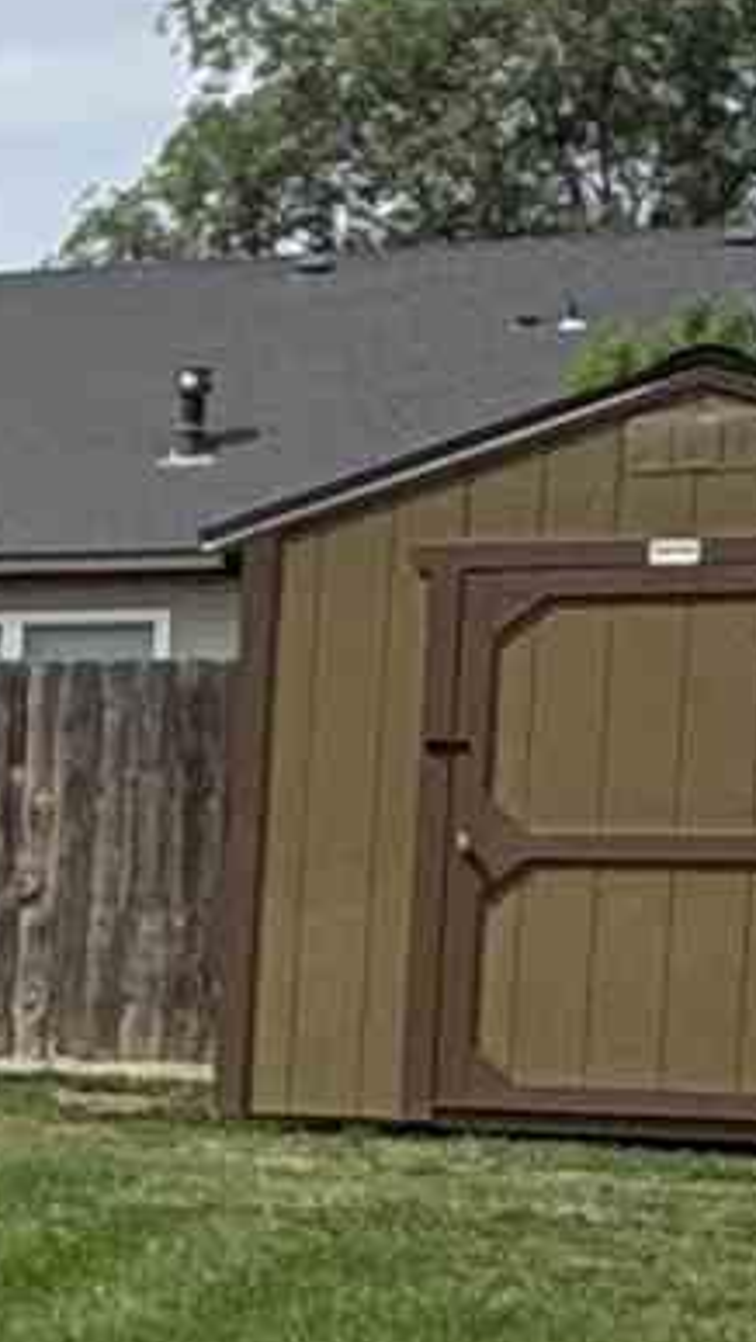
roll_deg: -0.2
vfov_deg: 17.5
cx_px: -2660
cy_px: 1120
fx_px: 4307
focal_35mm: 121
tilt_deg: -4.3
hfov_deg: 6.7
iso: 64
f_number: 2.2
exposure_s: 1/1672
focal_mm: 2.22
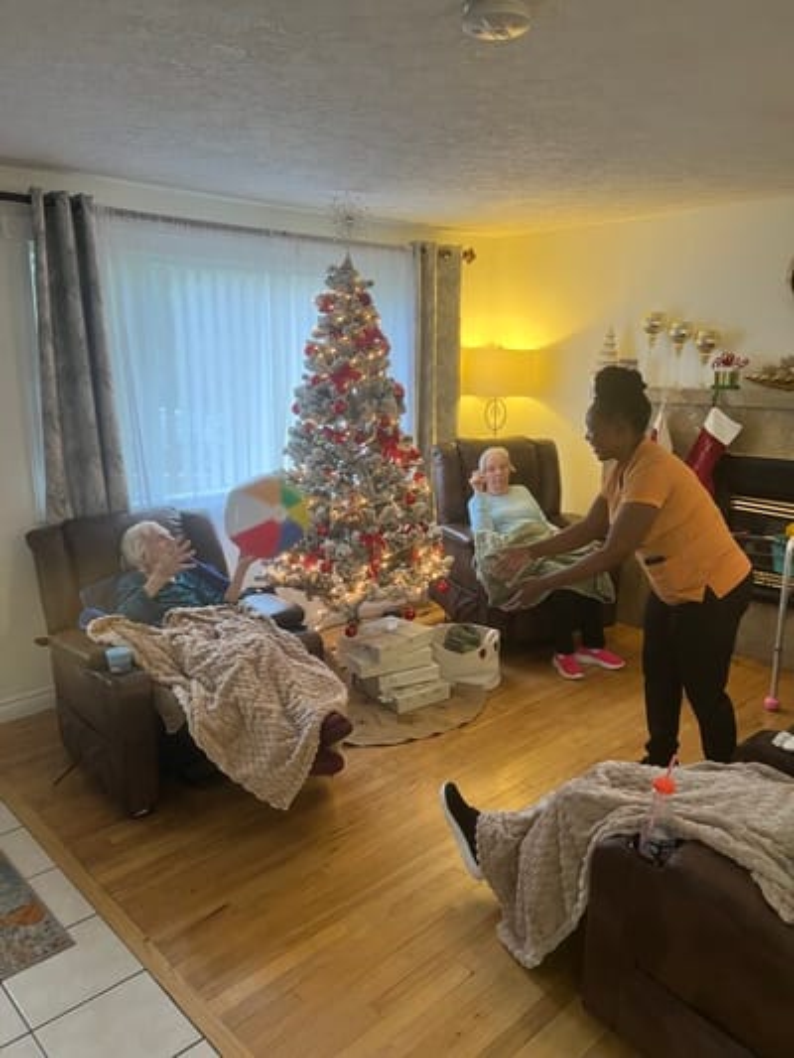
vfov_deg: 67.3
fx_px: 795
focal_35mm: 26
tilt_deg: -12.8
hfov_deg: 53.1
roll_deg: -1.4
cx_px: 397
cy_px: 529
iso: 125
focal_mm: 5.7
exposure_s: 1/60
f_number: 1.5
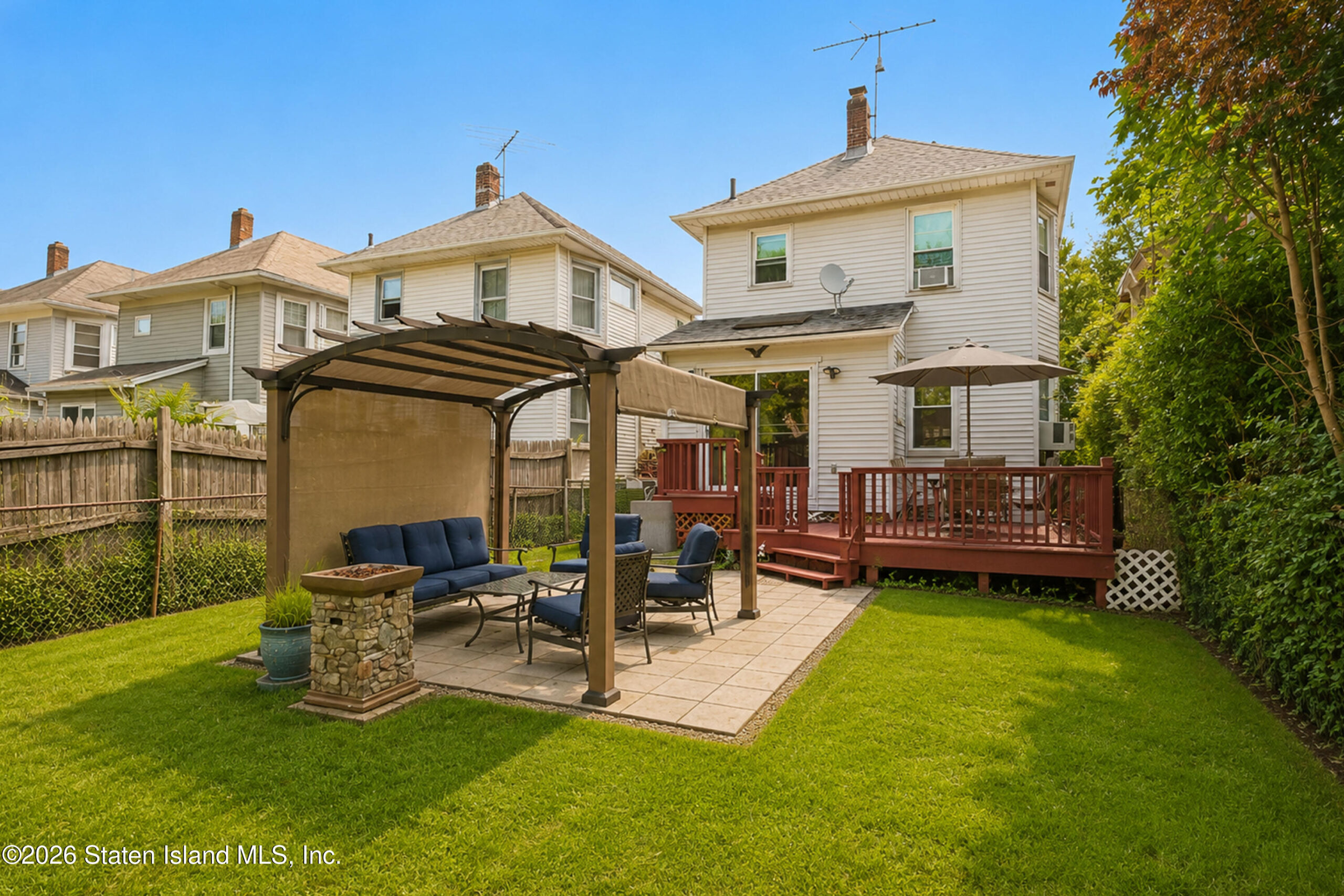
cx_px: 672
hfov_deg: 86.9
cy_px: 448
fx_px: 709
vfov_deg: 64.6
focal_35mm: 19
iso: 250
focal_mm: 12.8
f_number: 8
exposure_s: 1/80
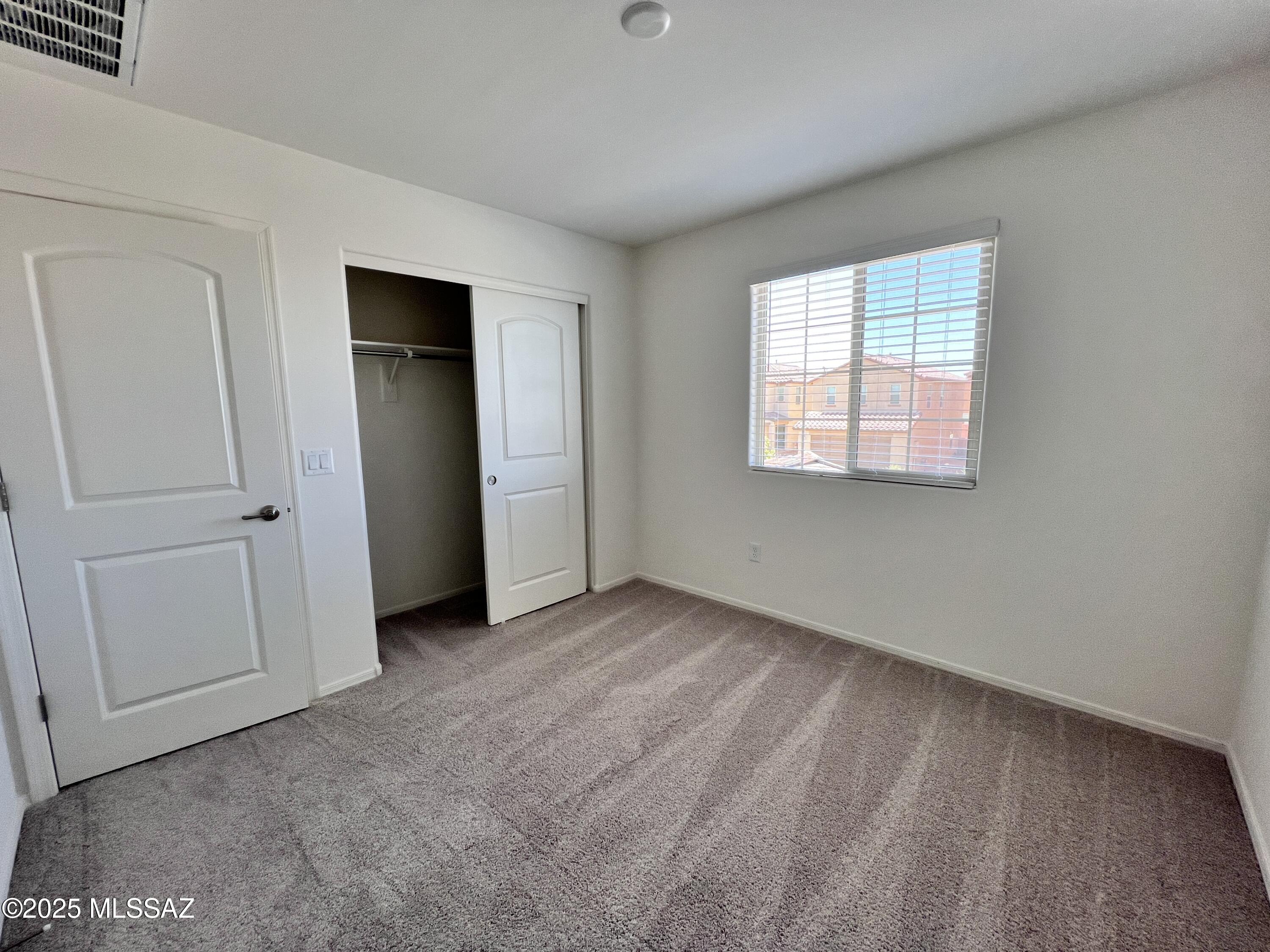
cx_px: 635
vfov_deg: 89.9
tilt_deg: -7.7
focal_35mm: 13
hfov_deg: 106.2
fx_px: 477
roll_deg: +0.8
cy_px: 476
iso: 80
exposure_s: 1/120
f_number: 1.8
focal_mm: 1.57
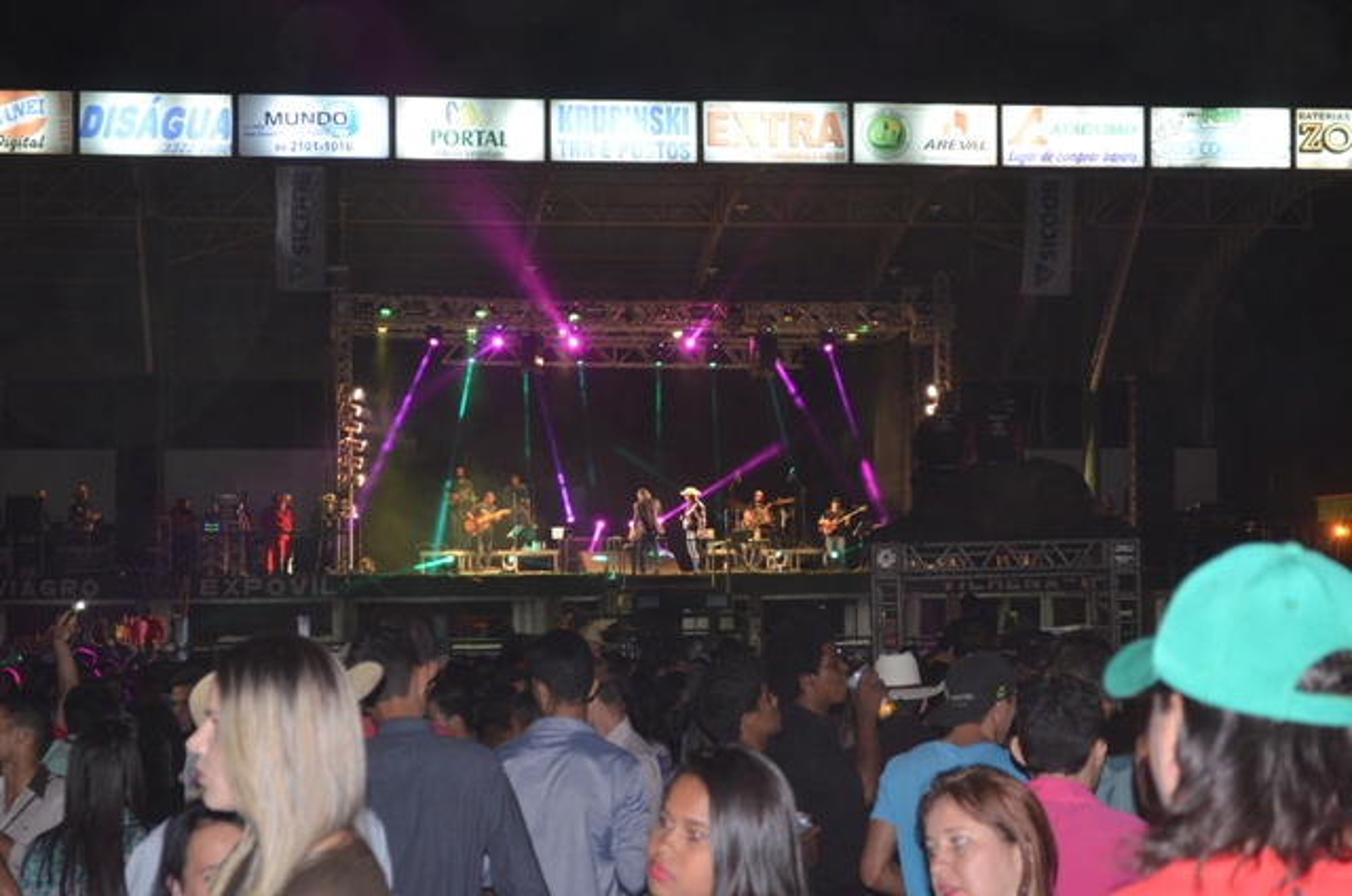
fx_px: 3092
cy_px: 448
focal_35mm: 82
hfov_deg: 24.7
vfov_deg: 16.5
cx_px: 676
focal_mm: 55
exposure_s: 1/30
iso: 1600
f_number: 5.6
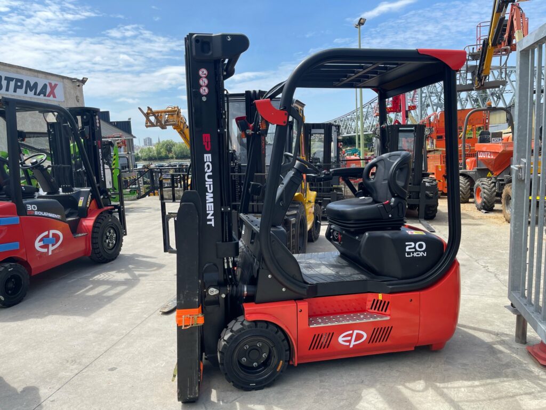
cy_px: 205
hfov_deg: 67.3
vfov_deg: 53.1
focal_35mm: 26
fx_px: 410
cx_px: 273
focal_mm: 5.1
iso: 32
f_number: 1.6
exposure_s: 1/1852
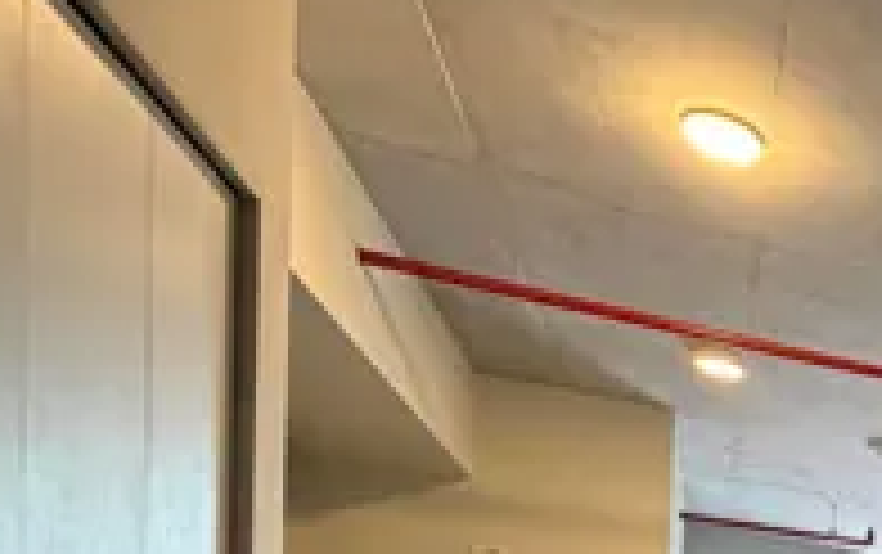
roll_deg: -3.3
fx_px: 1155
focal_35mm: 48
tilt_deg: -3.5
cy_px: 842
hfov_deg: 28.3
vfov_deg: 22.1
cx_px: 1307
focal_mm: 2.22
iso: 400
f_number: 2.2
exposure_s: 1/60
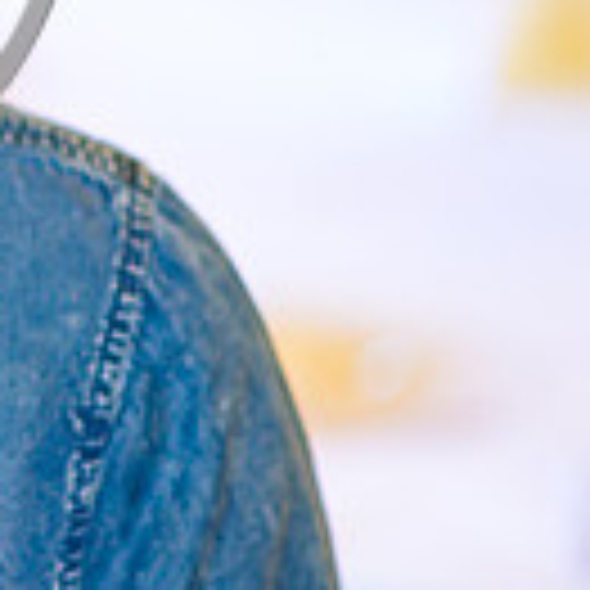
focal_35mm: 452
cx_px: -566
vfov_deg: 3.9
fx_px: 8716
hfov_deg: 3.8
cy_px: -158
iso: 160
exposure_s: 1/100
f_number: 1.8
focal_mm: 105
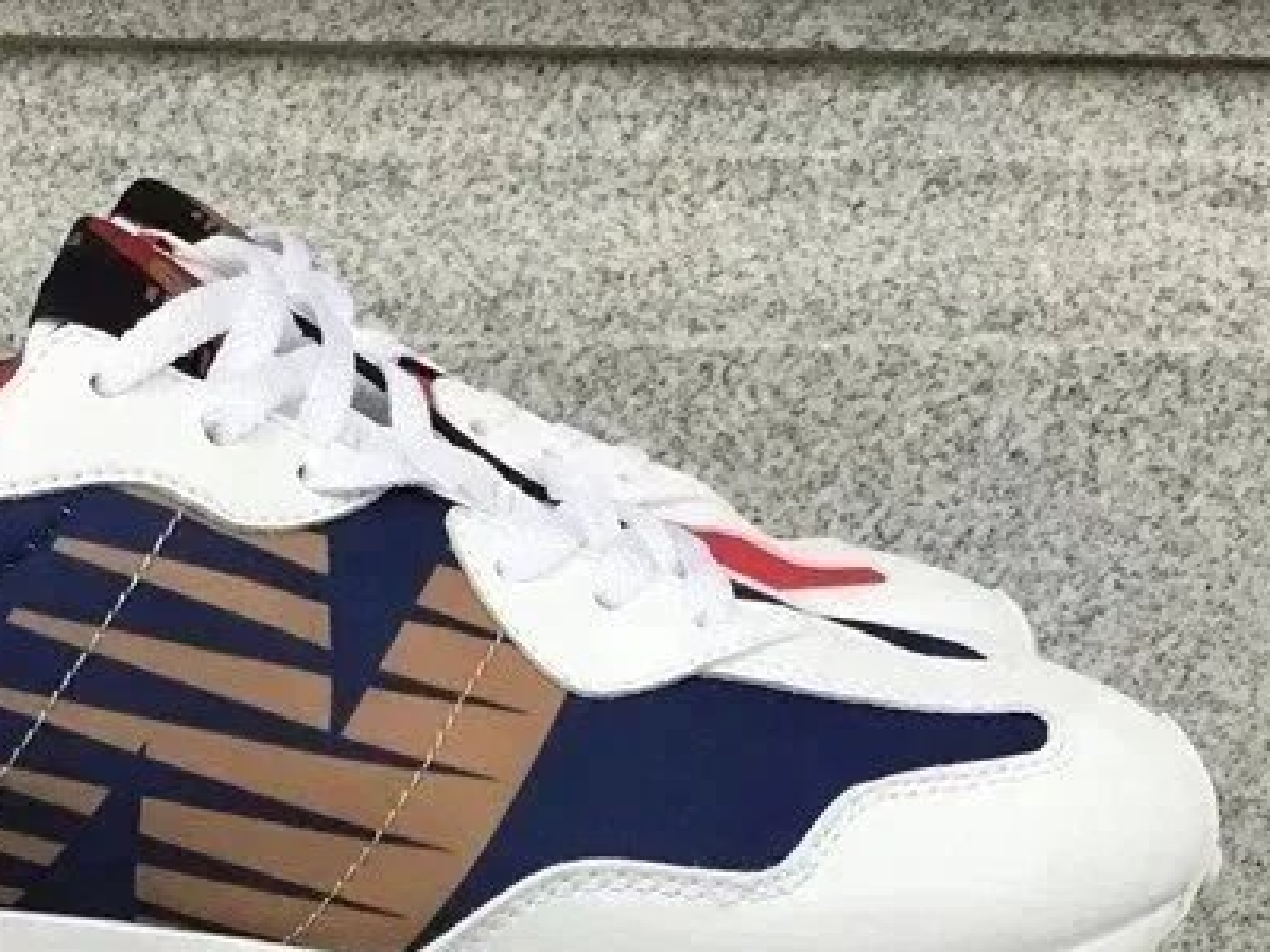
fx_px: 2567
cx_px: 290
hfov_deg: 27.3
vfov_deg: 20.3
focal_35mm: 70
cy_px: 963
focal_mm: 3.3
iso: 25
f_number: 2.4
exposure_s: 1/100
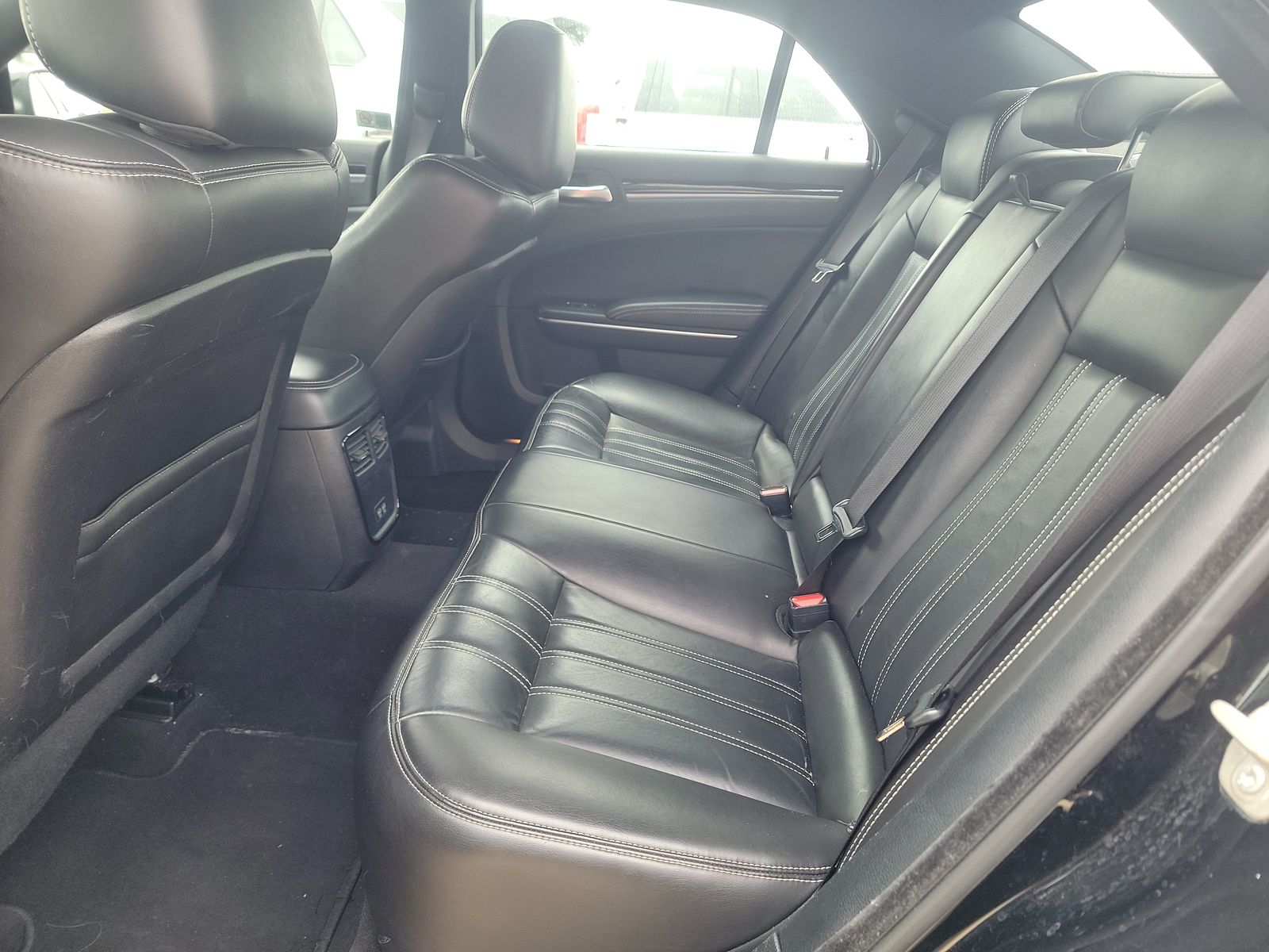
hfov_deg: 71.6
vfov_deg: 56.8
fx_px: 880
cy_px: 476
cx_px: 634
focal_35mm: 24
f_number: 1.8
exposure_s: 1/59
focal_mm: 6.7
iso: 83
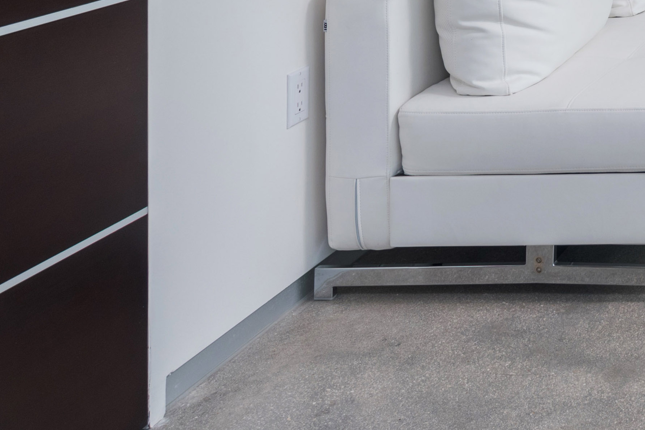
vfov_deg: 18.7
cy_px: -223
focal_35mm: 64
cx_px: 1009
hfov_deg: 23.7
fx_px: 1147
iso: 250
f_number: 8
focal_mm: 19
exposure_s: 1/200
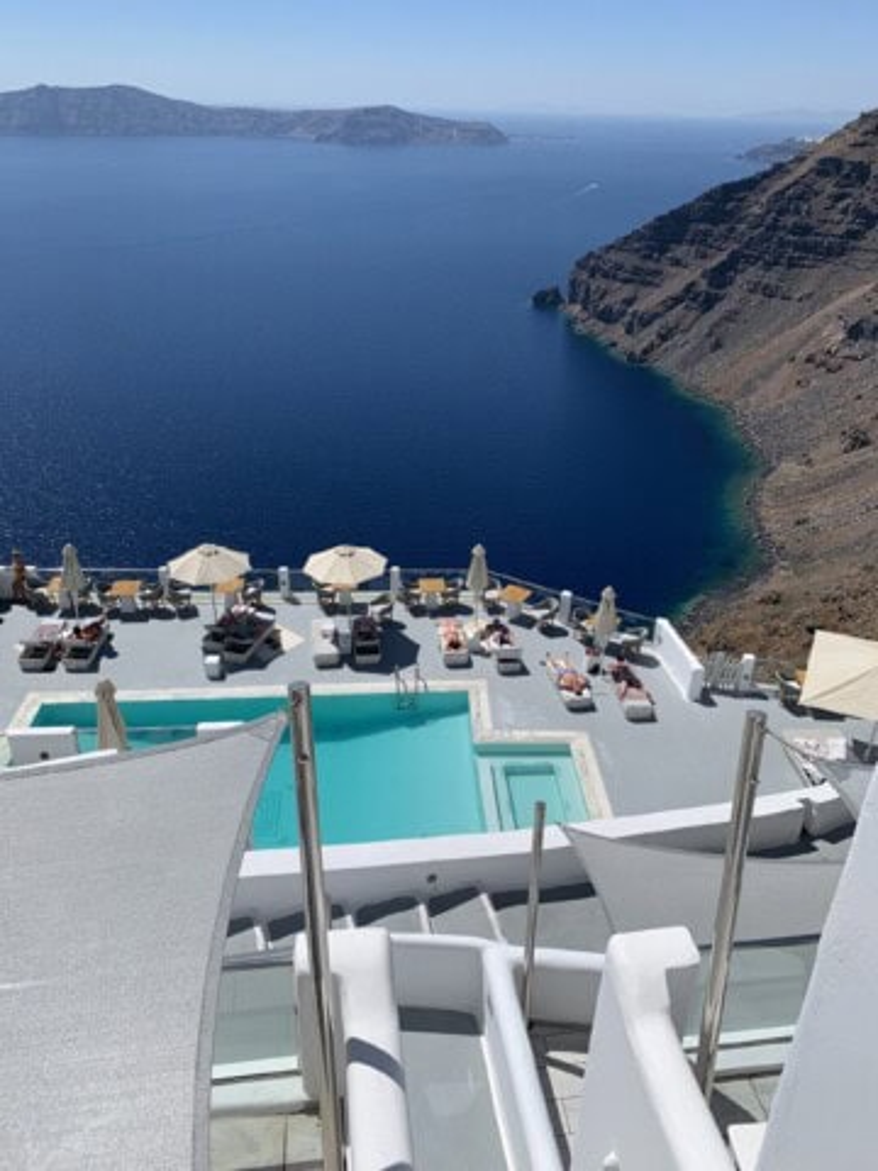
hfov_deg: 53.1
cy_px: 586
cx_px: 439
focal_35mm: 26
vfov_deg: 67.3
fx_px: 879
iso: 25
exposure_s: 1/5405
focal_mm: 4.2
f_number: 1.8
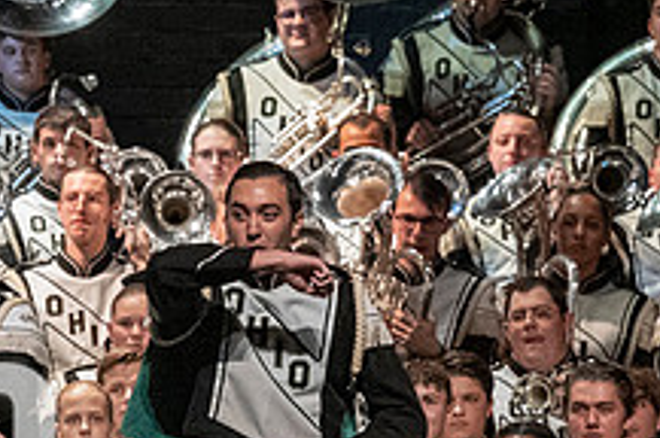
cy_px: 505
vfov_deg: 2.3
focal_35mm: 602
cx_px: -173
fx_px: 11020
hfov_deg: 3.4
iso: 4000
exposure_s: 1/500
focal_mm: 150
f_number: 4
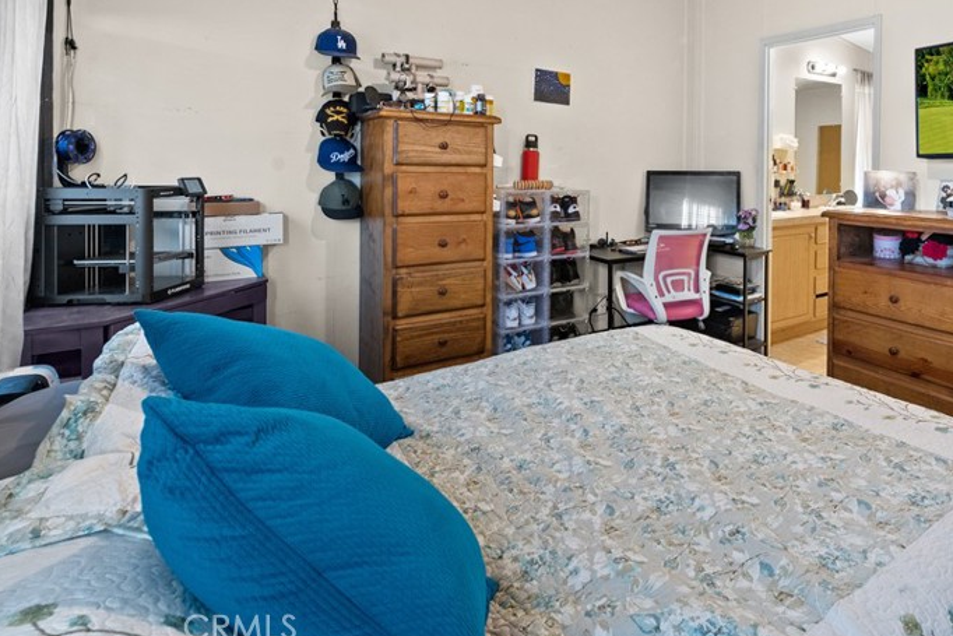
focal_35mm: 21
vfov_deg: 57.0
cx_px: 643
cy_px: 171
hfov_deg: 78.3
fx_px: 556
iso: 2500
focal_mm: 14
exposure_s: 1/2.5
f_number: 8
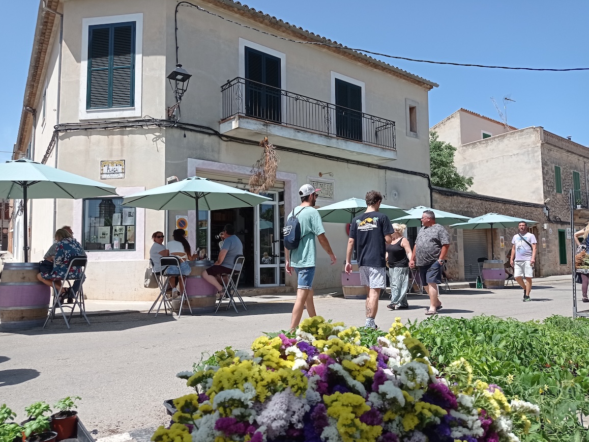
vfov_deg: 48.2
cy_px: 228
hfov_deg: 61.7
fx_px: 493
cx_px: 298
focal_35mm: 29
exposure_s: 1/2994
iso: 101
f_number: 1.79
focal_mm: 4.74
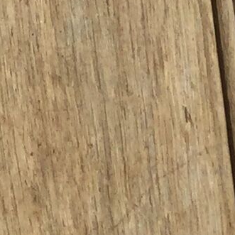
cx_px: 408
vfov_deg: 6.4
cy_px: 296
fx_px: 2074
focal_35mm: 270
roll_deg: -0.1
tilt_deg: -26.9
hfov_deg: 6.4
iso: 25
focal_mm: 3.3
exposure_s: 1/2331
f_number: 2.4
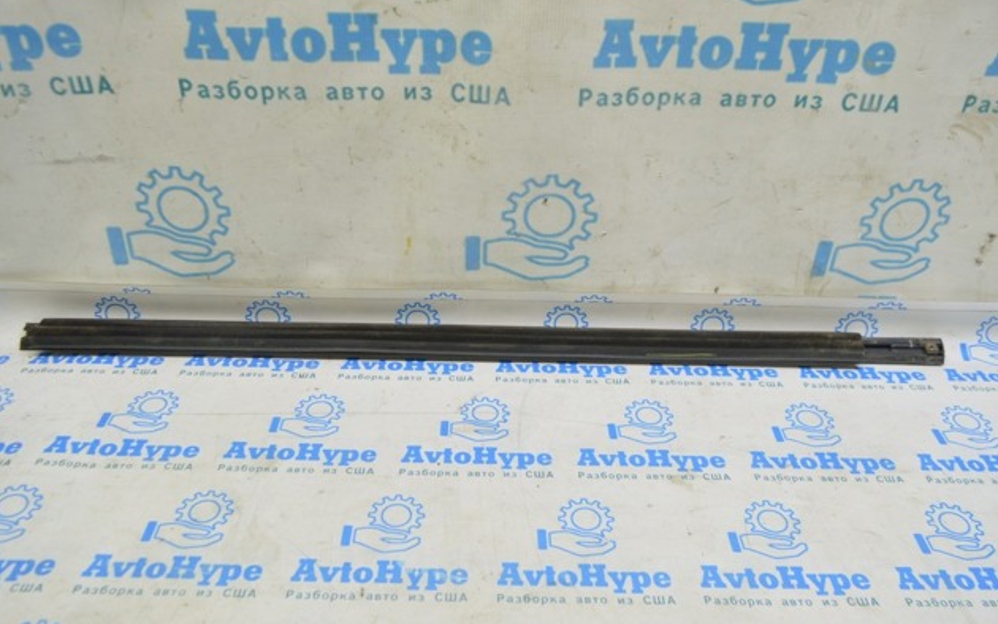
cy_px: 289
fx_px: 843
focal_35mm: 31
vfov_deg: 40.6
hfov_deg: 61.2
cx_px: 493
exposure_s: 1/20
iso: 400
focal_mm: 20
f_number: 5.6
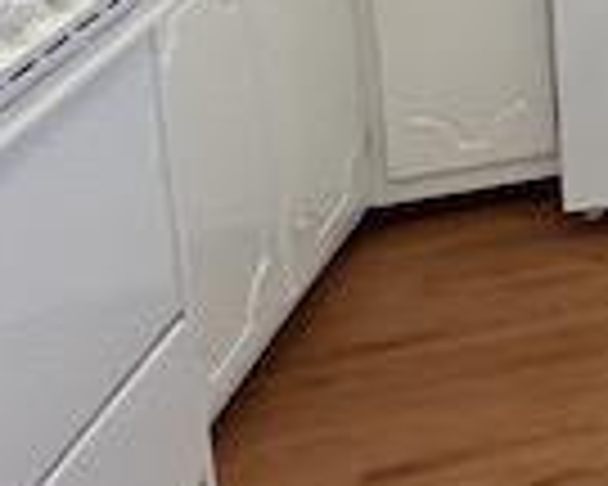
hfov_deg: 13.1
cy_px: -472
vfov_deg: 16.1
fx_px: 1350
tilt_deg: -6.1
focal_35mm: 75
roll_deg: -0.3
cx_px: 1648
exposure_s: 1/120
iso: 250
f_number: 1.8
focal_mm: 1.57
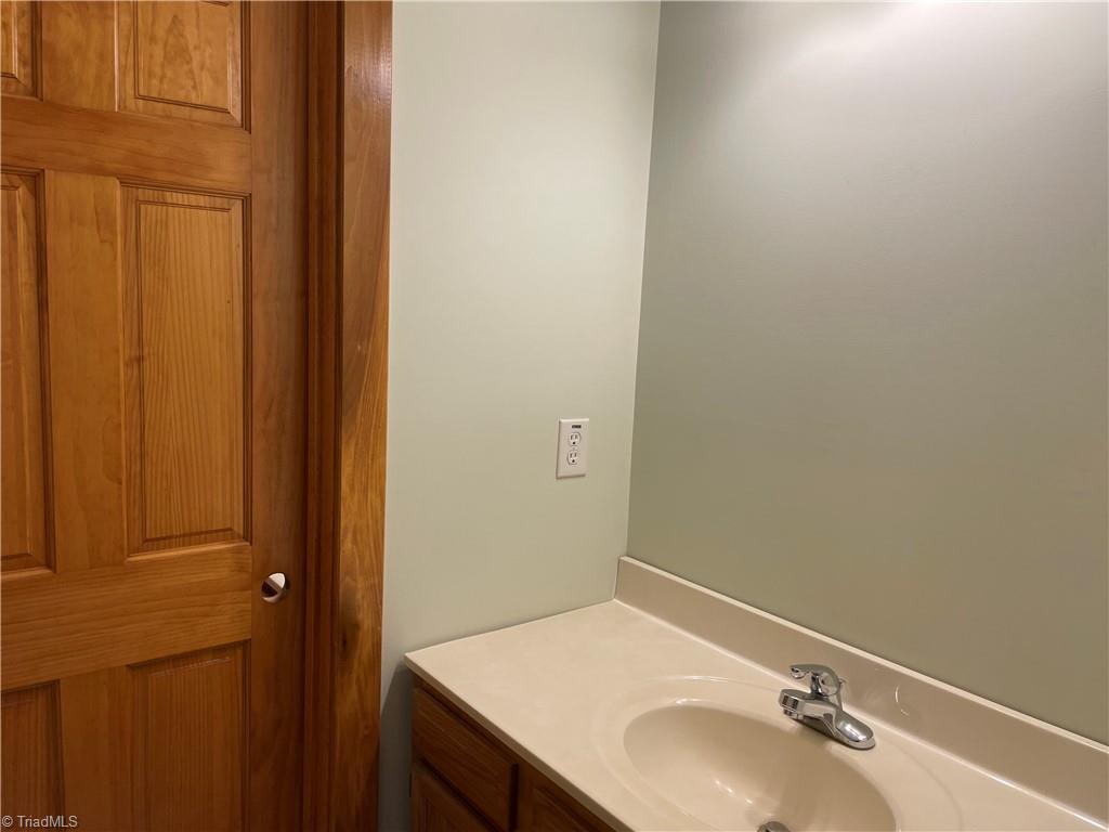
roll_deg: -2.2
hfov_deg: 67.3
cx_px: 554
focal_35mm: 26
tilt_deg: -7.7
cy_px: 416
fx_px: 833
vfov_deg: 53.1
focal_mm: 4.2
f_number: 1.6
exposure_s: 1/120
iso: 64
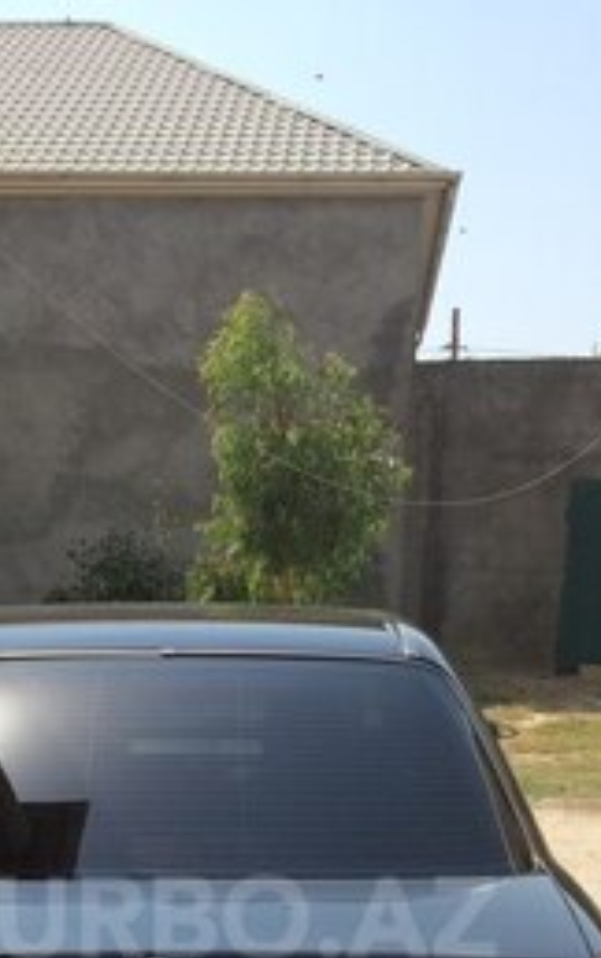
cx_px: 211
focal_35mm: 59
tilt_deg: -14.7
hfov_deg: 22.0
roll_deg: -1.0
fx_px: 1541
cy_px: 917
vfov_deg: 32.3
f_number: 2.2
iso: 32
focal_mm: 4.15
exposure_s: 1/1866
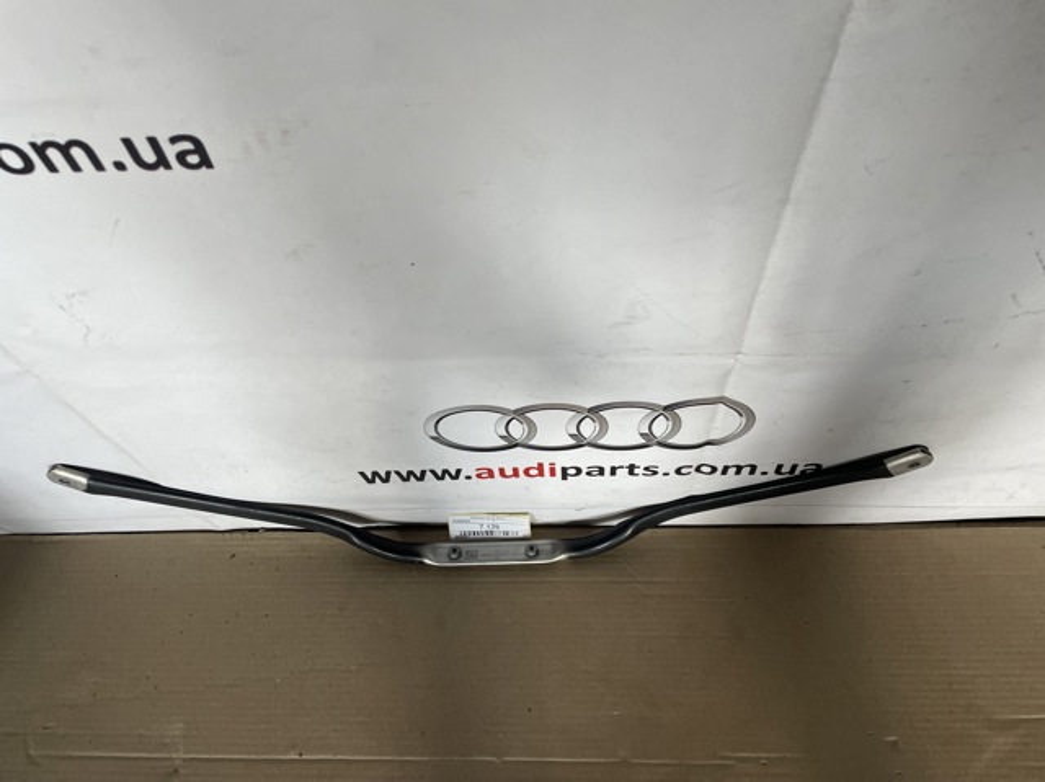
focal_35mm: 26
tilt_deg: -65.4
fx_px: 784
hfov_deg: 67.3
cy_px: 391
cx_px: 522
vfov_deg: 53.0
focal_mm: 4.2
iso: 125
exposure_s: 1/118
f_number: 1.6
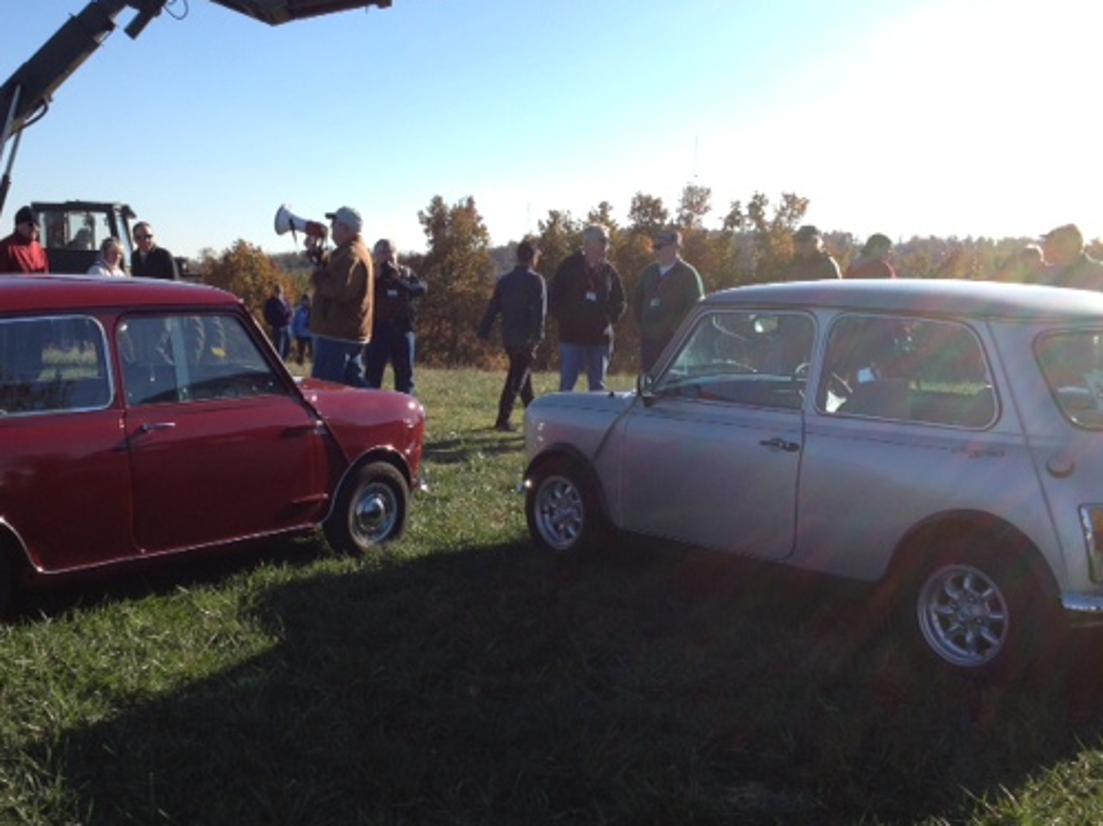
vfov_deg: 32.0
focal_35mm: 45
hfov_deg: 42.0
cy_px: 505
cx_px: 470
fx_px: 1433
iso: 50
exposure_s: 1/1346
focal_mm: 4.28
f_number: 2.4
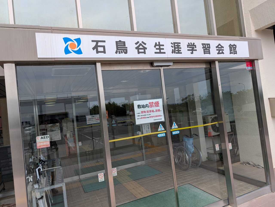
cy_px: 104
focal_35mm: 24
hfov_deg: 71.5
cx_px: 138
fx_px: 191
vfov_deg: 56.9
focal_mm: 6.9
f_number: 1.68
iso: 18
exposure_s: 1/962
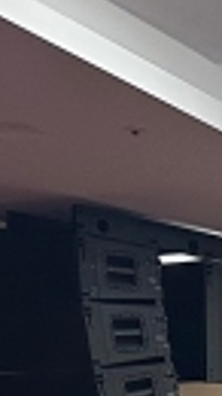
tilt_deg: +1.1
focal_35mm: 201
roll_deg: -0.1
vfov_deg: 10.2
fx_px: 2106
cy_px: 655
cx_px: 1326
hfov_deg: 4.5
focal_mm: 6.86
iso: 200
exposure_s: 1/120
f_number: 1.78
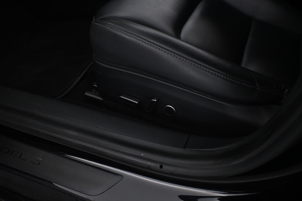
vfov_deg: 39.1
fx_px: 283
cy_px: 100
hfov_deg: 56.1
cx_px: 151
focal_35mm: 34
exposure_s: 1/40
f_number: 4.5
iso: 4500
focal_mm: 22.5
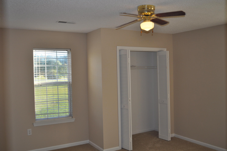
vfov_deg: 36.8
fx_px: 227
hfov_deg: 53.2
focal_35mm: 36
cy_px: 76
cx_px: 114
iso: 280
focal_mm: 24
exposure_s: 1/200
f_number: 4
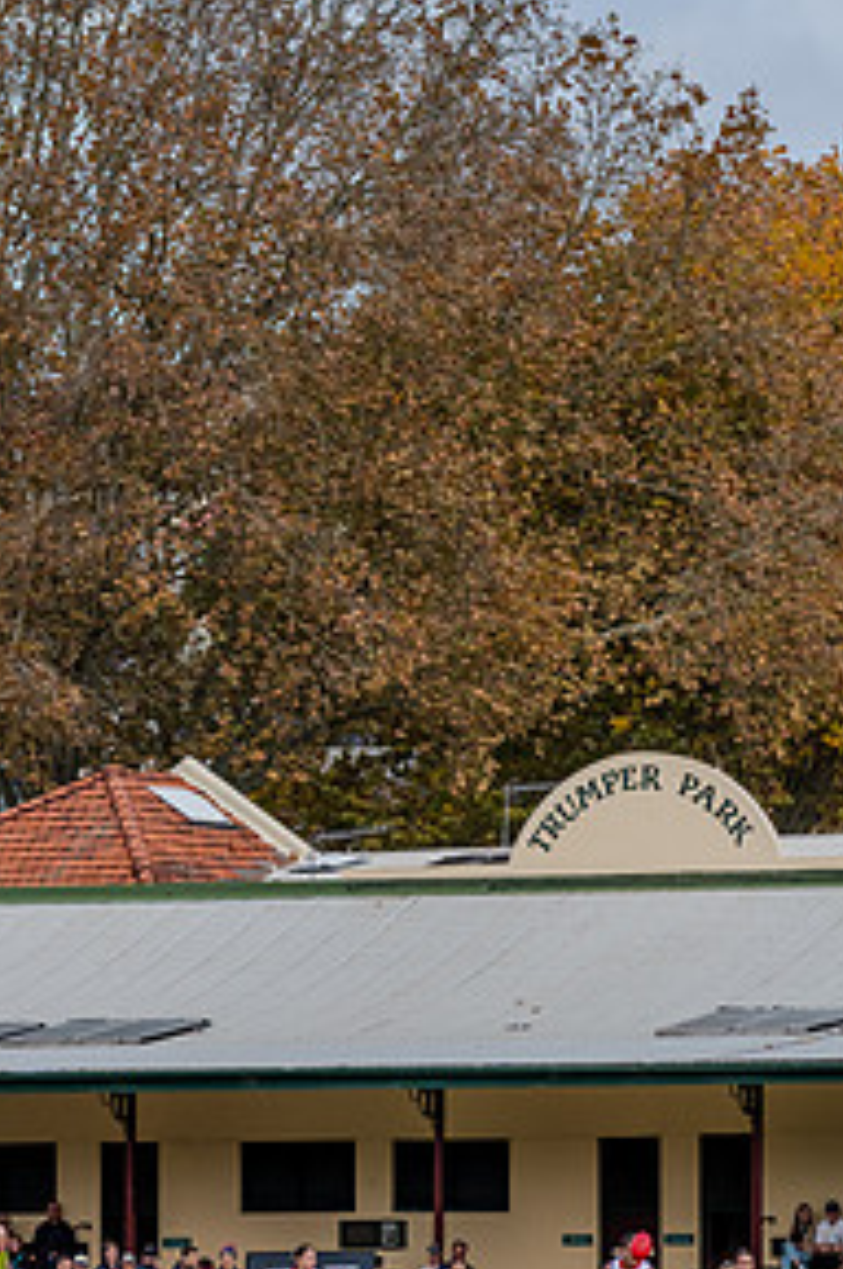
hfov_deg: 5.2
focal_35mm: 265
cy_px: 725
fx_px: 9330
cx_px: 553
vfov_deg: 7.8
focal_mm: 170
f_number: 7.1
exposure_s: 1/1600
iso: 800
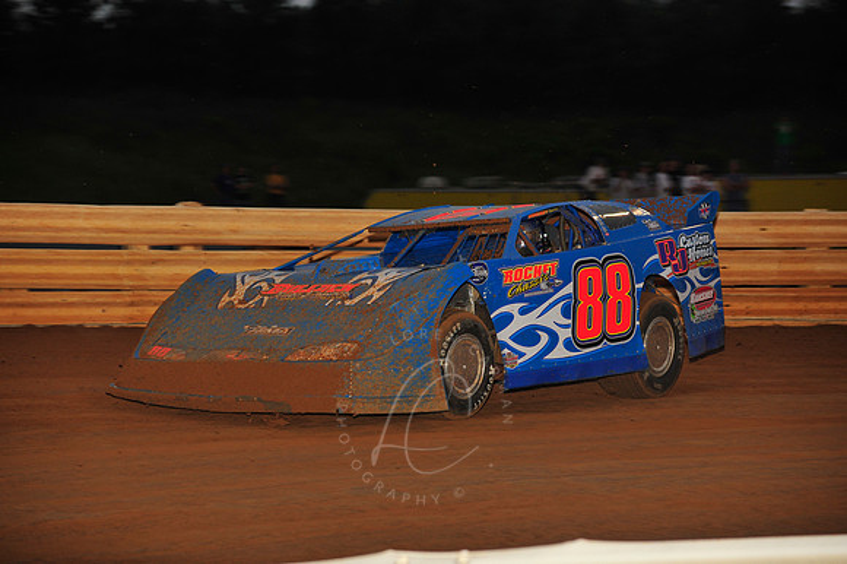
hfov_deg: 12.1
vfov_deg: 8.1
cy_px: 282
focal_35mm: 170
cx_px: 424
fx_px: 3997
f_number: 6.3
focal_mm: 170
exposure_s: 1/320
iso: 800
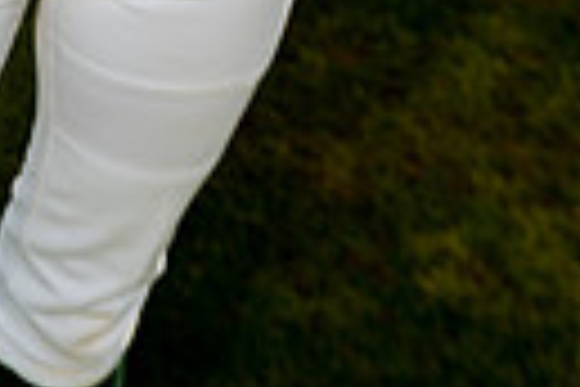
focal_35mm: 119
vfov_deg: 10.0
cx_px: 103
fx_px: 1917
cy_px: -562
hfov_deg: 17.0
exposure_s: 1/250
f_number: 4.5
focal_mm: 34
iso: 250
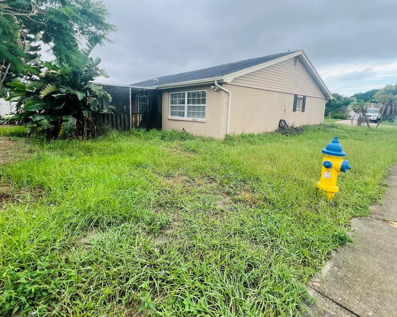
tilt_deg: -7.5
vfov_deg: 79.8
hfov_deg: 93.0
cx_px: 186
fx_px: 188
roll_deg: -1.0
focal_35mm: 16
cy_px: 134
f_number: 1.8
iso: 32
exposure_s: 1/99
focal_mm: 1.57
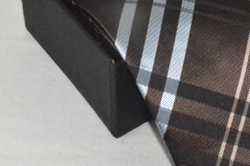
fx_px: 1157
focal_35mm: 167
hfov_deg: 12.3
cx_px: 132
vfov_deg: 8.1
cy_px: -26
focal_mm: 40
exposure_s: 1/250
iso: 6400
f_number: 25
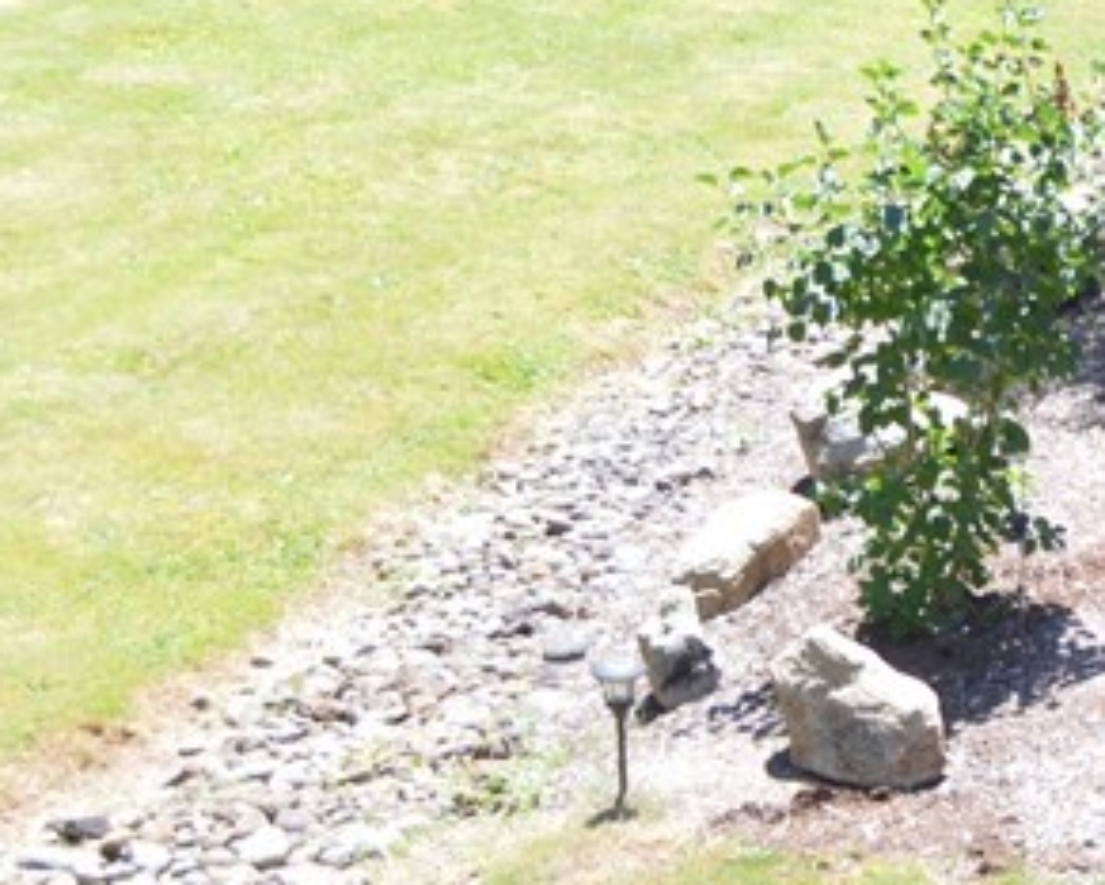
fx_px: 4809
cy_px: 8
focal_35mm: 147
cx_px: 1563
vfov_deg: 10.4
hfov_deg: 12.6
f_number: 4.5
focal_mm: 28
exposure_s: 1/100
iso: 100
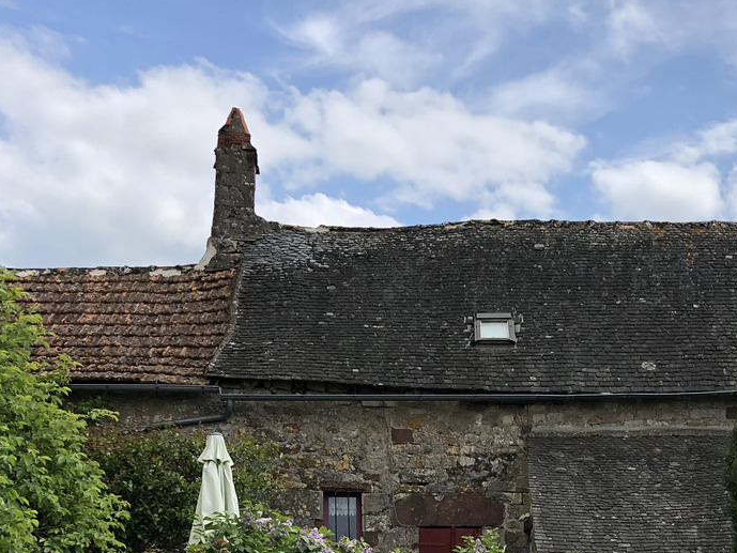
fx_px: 1384
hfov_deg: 29.4
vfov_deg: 21.3
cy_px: 635
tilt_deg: -0.3
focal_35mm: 65
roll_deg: +0.4
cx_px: 543
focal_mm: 4
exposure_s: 1/1919
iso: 20
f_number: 1.8
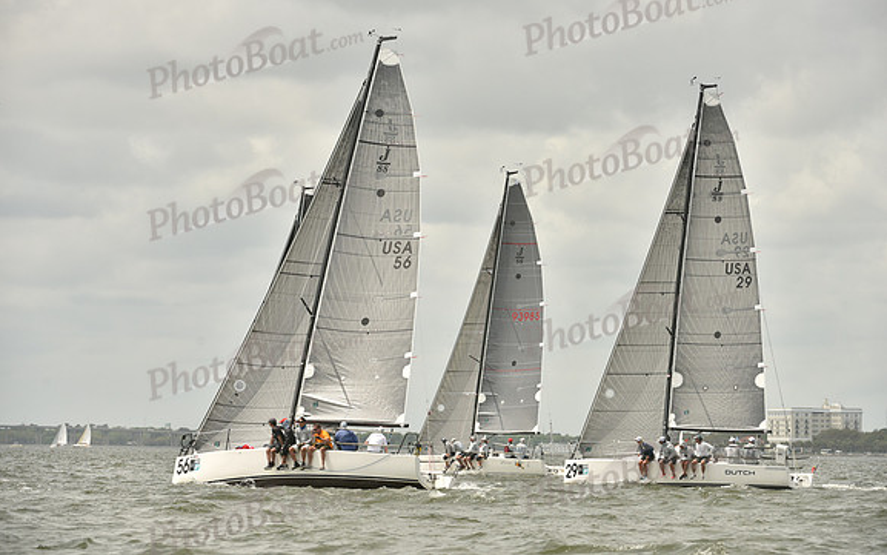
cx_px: 444
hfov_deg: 10.2
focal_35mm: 205
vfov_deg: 6.4
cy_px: 259
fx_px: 4957
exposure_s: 1/1250
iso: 320
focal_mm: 200
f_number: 7.1
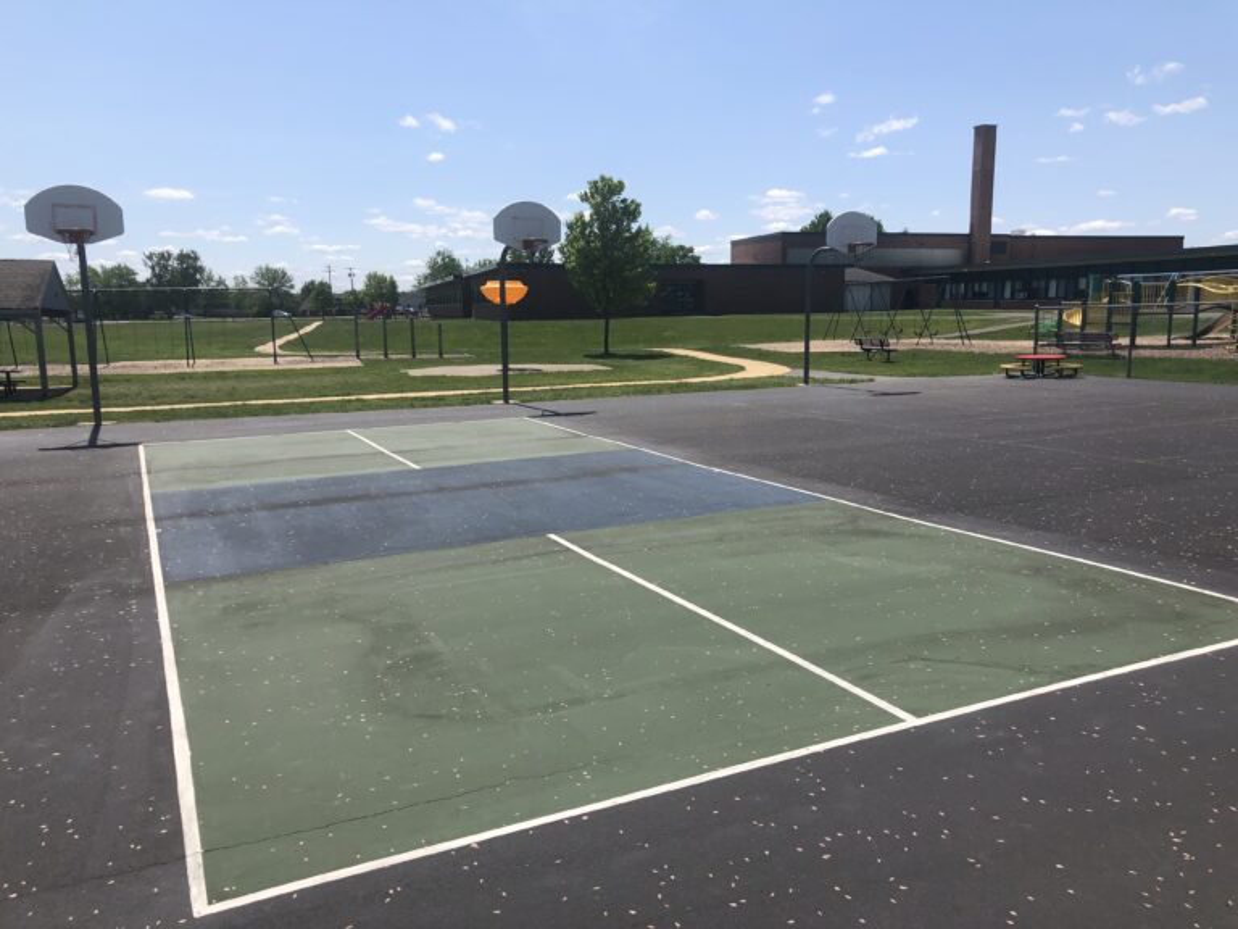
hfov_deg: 63.4
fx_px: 1001
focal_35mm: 28
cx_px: 619
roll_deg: +0.5
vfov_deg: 49.7
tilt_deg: -10.3
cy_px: 464
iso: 20
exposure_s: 1/2825
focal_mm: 4
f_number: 1.8
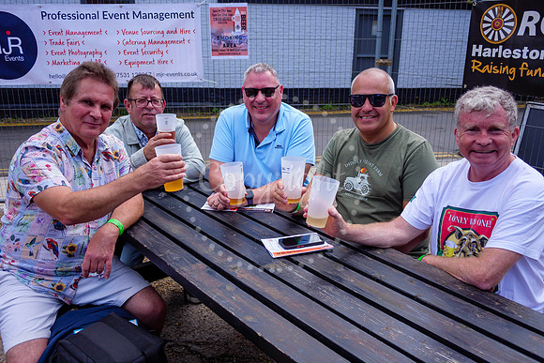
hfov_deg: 61.6
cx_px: 272
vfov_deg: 43.4
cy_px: 182
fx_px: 456
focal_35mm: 30
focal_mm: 14
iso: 200
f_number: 2.5
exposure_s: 1/2500
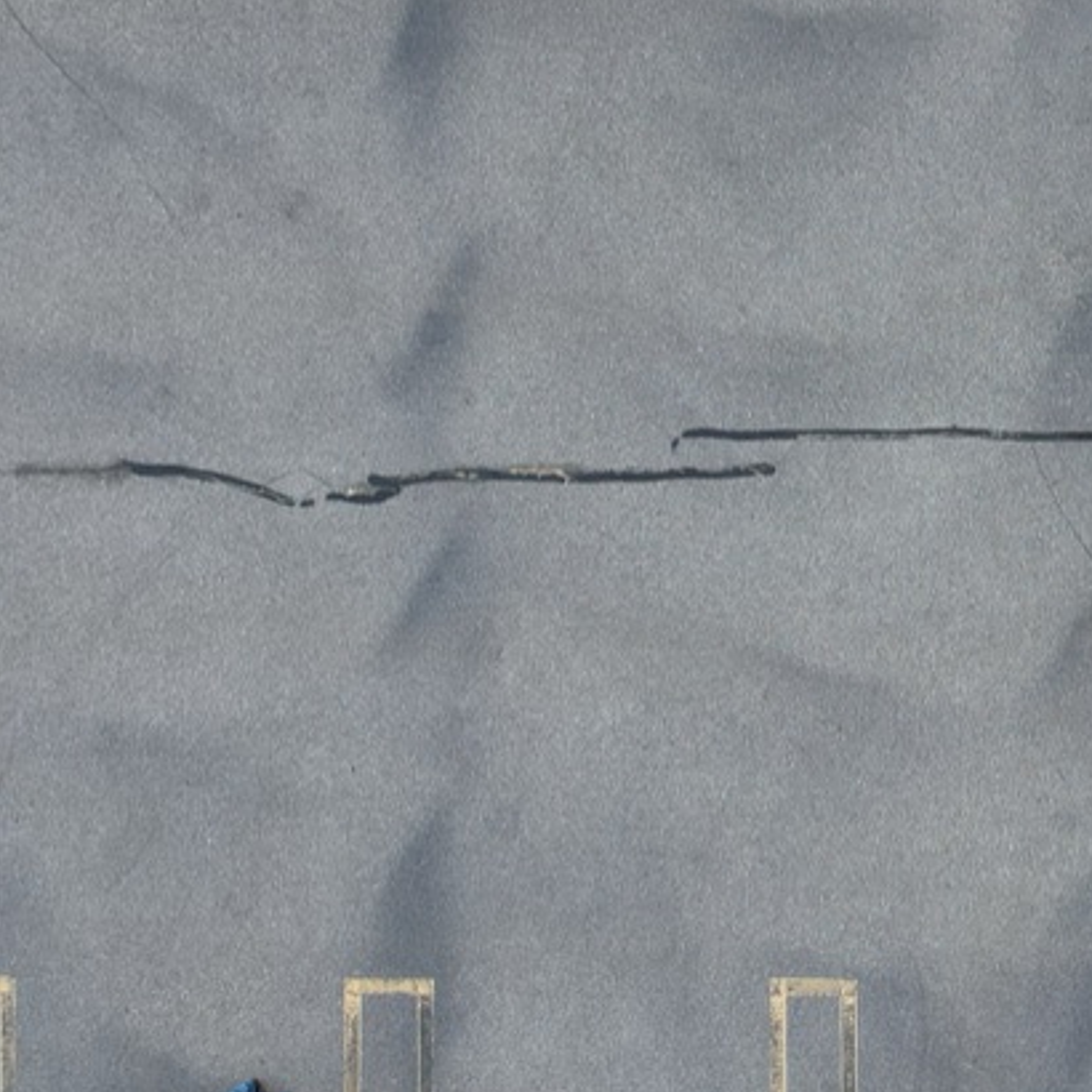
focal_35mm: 73
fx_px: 2605
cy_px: 408
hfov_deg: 22.5
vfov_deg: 23.6
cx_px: 1148
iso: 100
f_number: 2.8
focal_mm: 8.38
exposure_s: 1/725
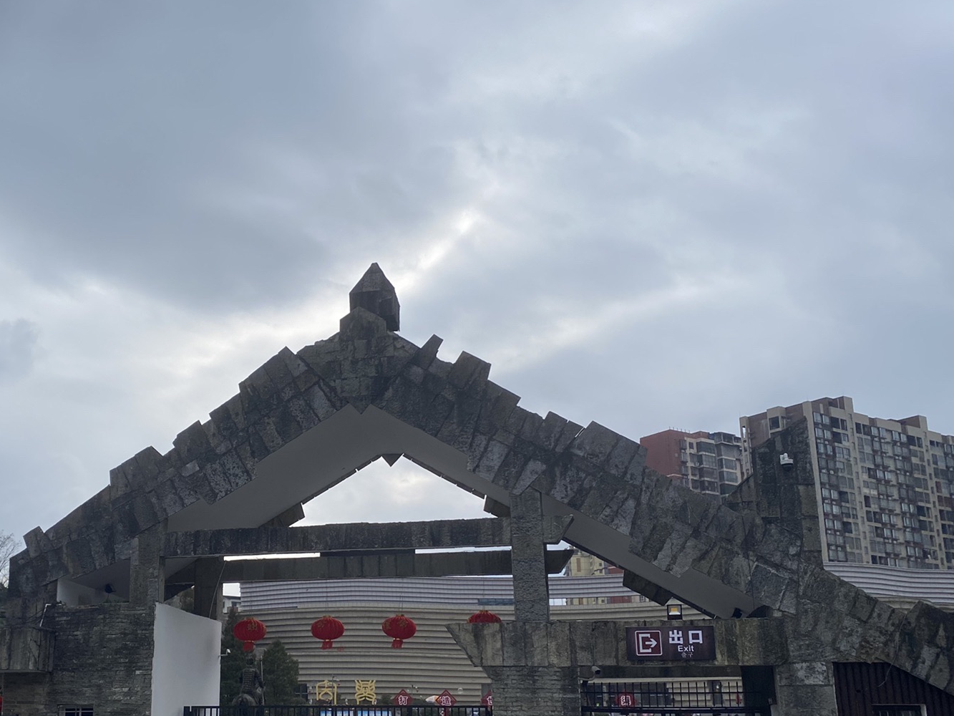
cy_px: 470
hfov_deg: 46.8
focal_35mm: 39
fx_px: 1075
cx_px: 289
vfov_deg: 36.5
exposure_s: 1/3125
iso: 32
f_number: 1.8
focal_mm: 4.25
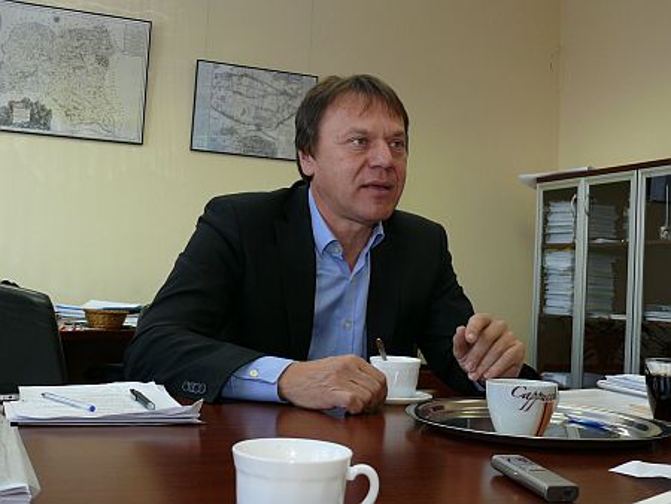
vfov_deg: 31.5
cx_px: 336
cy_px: 252
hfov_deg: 41.2
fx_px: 892
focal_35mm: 46
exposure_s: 1/30
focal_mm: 8.6
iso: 100
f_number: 4
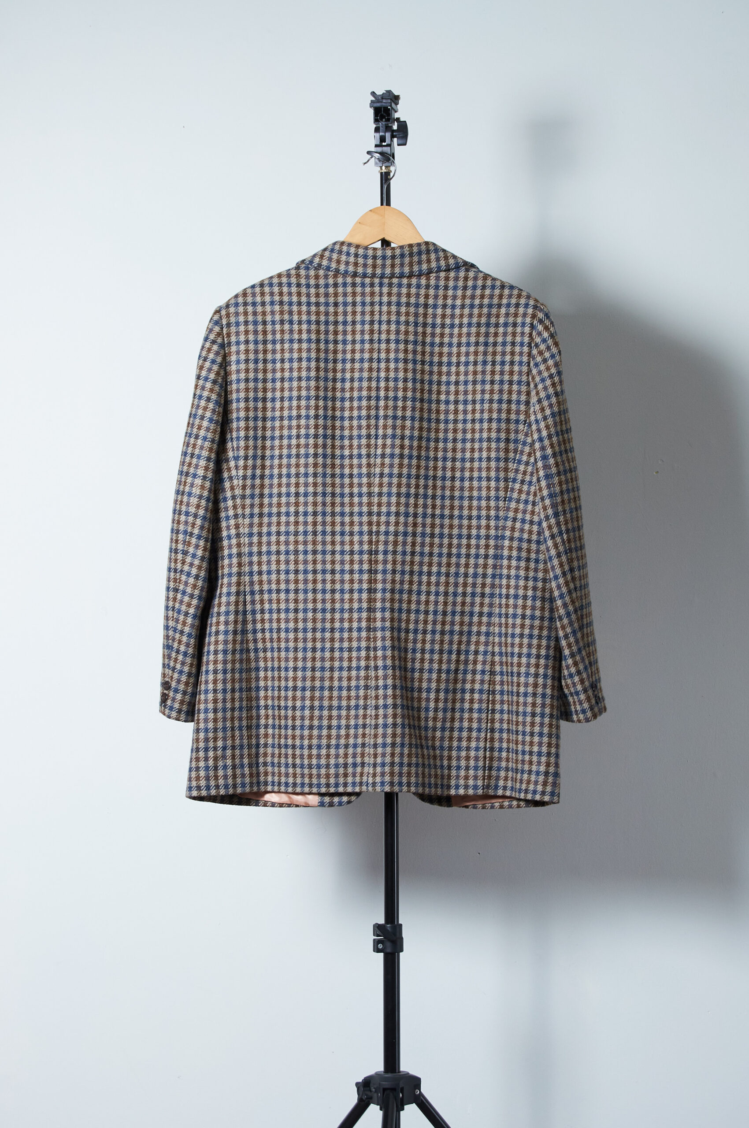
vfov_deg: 24.6
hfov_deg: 16.5
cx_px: 374
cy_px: 564
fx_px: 2581
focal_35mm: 82
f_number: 9
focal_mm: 55
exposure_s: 1/100
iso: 200
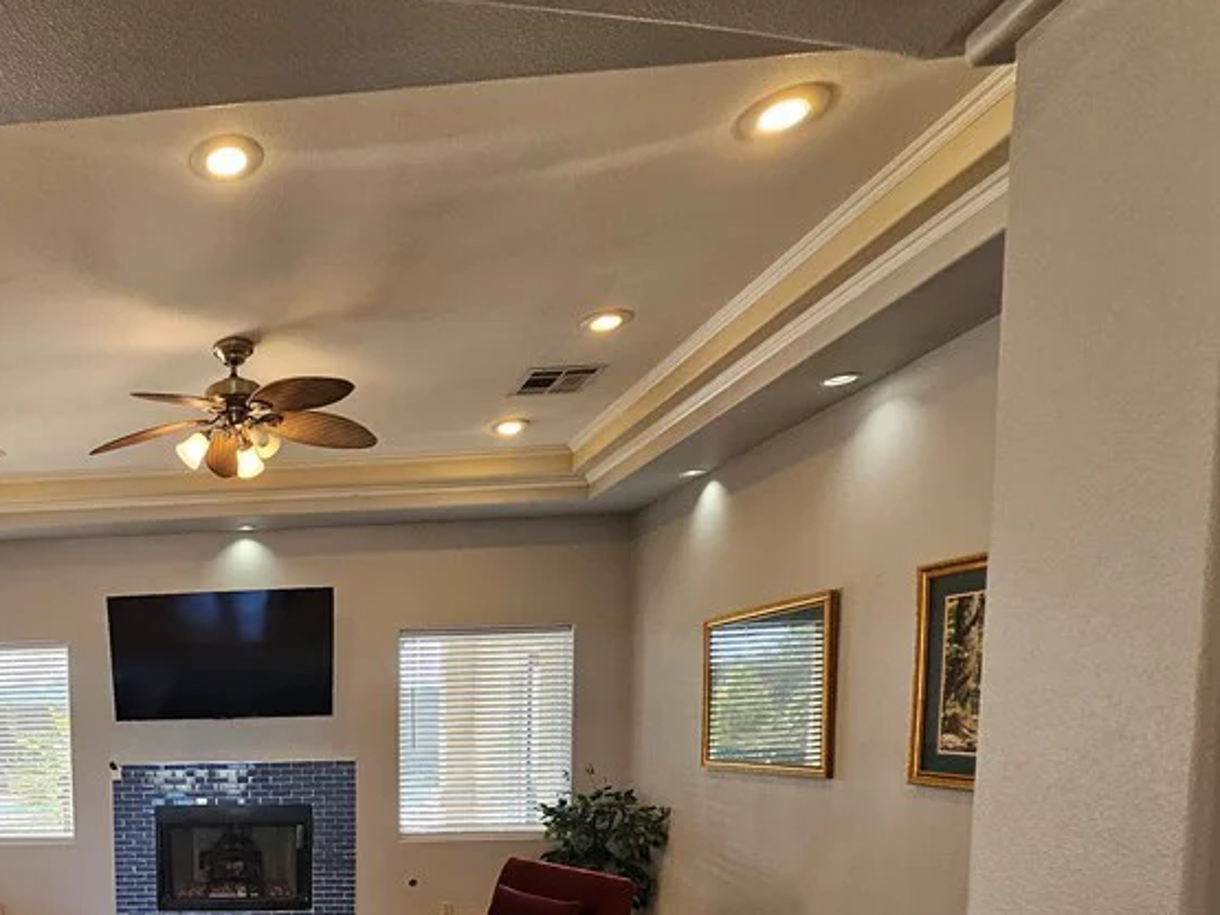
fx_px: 846
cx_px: 165
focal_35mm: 24
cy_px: 816
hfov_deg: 62.3
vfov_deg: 50.6
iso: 80
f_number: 2.2
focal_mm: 1.7
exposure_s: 1/60
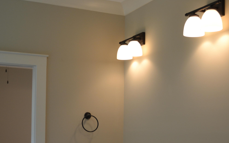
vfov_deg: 21.4
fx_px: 374
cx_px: 152
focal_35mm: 60
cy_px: 114
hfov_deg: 33.7
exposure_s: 1/80
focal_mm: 26
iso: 400
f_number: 4.2
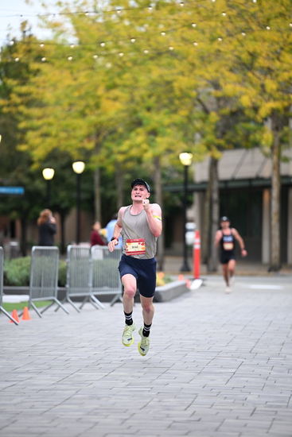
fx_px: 2432
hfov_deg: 6.9
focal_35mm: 200
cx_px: 146
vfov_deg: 10.3
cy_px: 218
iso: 1600
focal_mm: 200
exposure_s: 1/800
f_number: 2.8
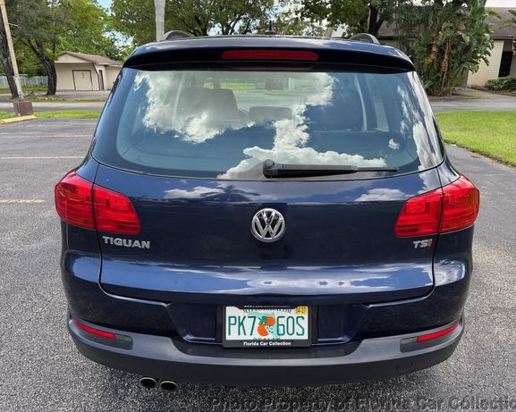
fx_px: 397
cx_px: 272
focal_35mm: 26
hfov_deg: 66.0
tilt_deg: -17.3
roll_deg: +0.4
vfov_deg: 54.9
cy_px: 208
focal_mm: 6.76
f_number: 1.78
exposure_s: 1/617
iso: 80
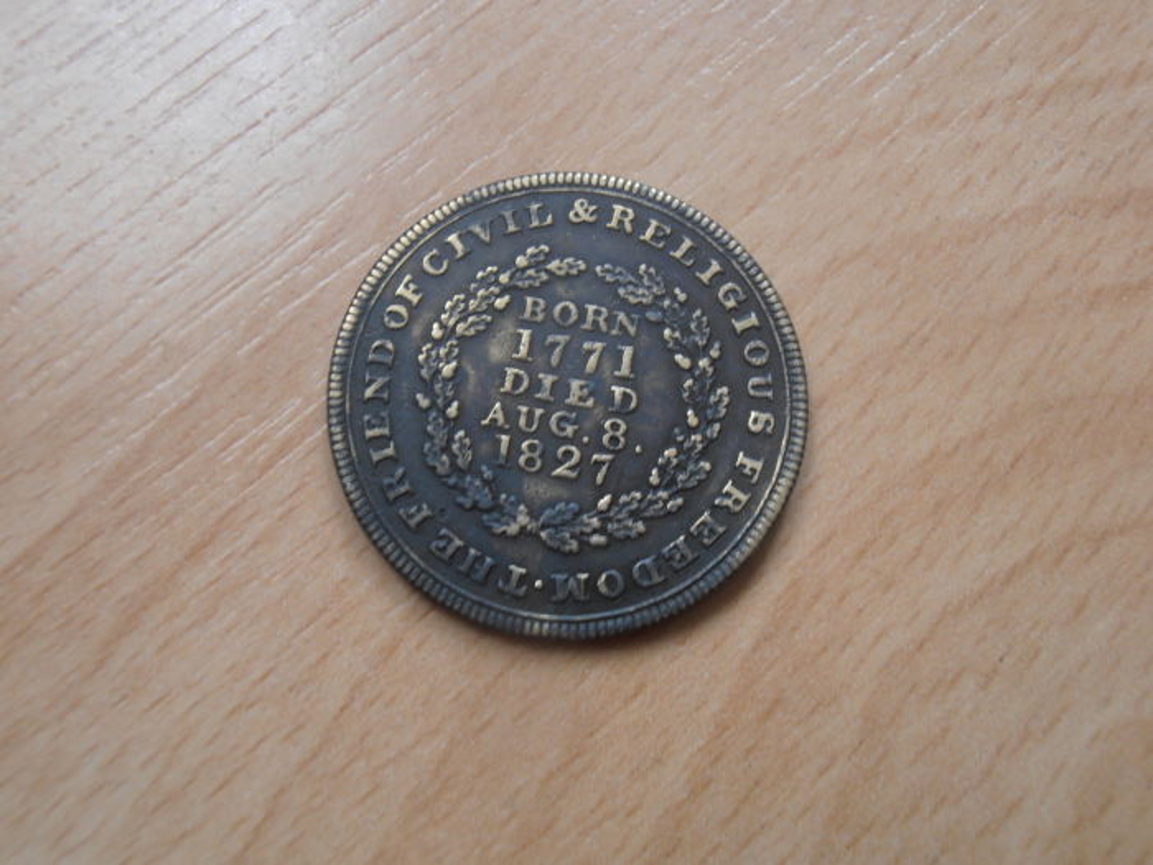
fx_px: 1232
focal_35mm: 37
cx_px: 576
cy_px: 432
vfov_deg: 38.7
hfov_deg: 50.1
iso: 125
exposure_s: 1/4
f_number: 3.9
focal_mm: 6.61
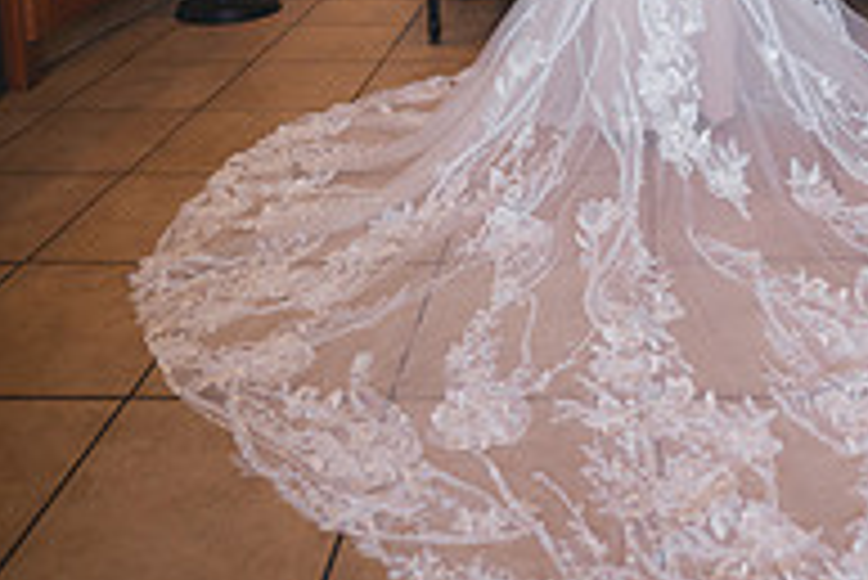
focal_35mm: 42
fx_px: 1013
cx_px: 630
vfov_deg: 26.3
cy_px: -207
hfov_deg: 45.1
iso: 1250
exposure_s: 1/320
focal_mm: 18
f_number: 2.8
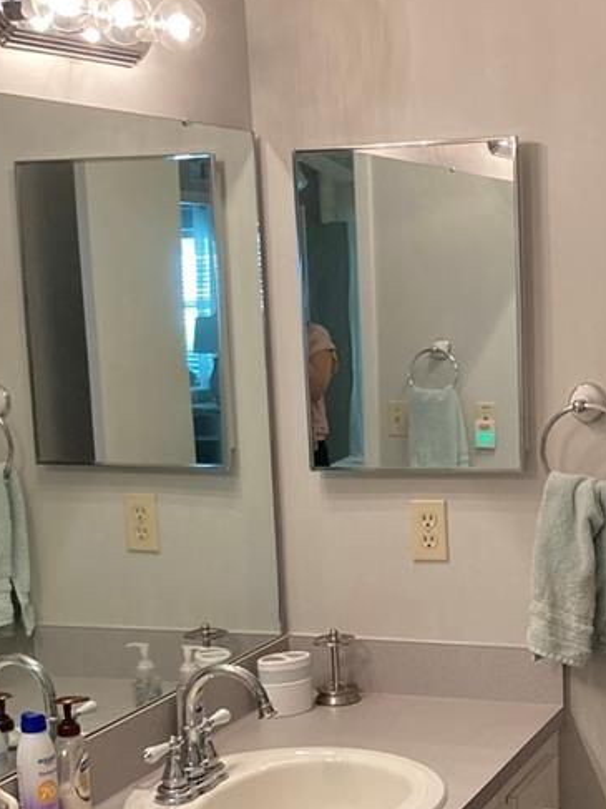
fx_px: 1611
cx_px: 458
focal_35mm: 69
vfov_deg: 27.8
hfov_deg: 21.1
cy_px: 613
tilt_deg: -10.0
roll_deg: +2.7
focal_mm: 3.99
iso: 125
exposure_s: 1/60
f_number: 1.8
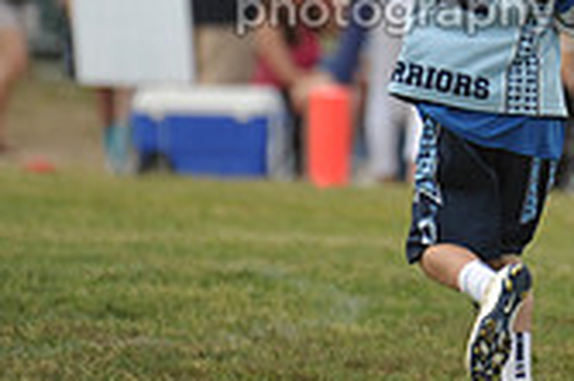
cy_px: -117
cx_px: 584
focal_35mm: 1079
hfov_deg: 1.9
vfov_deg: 1.3
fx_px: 17187
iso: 800
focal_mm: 310
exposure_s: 1/3200
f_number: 4
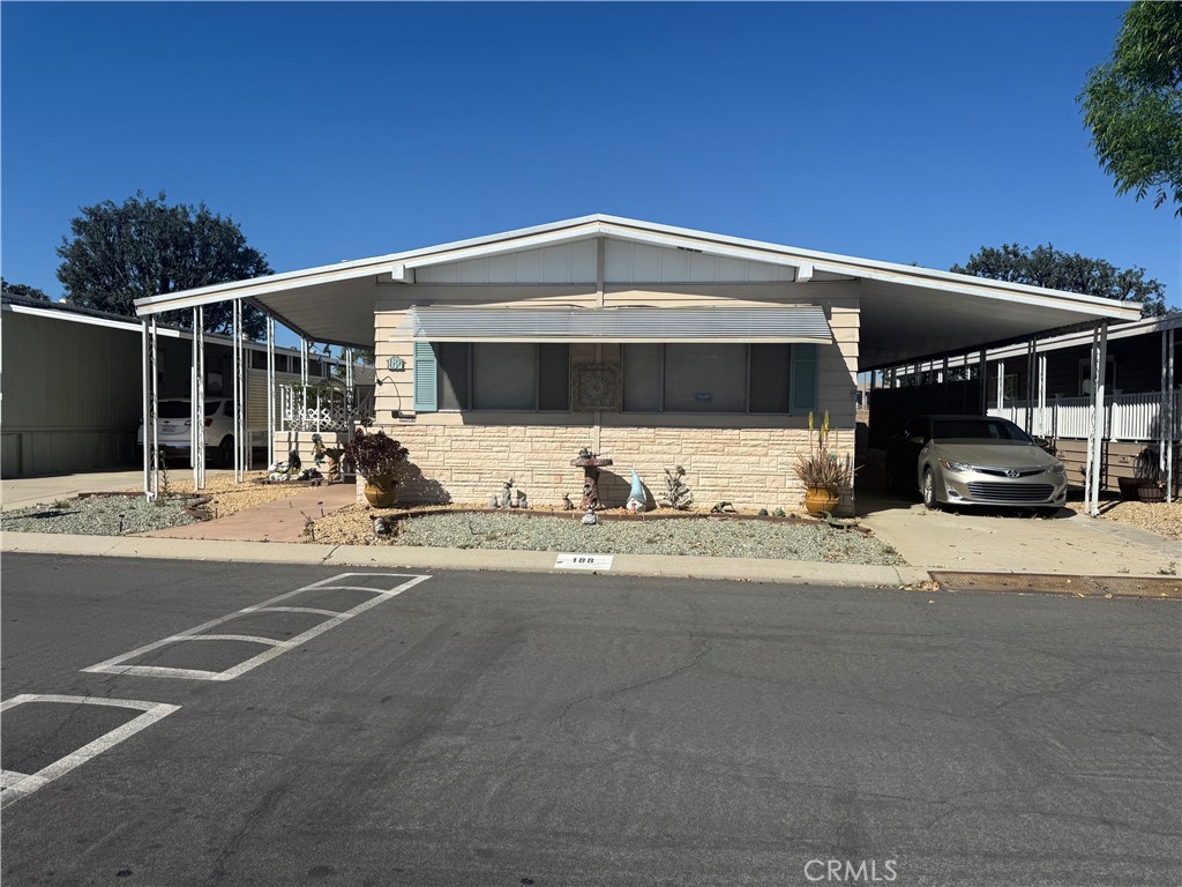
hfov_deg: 71.6
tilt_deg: -0.9
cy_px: 444
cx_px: 591
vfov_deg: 56.8
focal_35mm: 24
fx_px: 820
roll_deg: -0.8
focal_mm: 6.76
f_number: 1.78
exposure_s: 1/7353
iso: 80
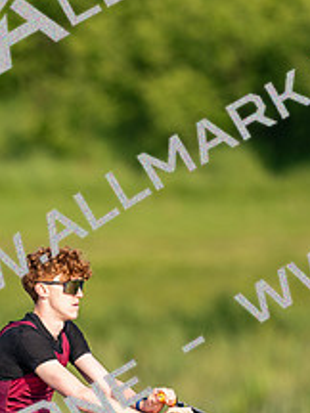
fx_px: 18484
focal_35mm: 1548
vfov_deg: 1.3
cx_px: 96
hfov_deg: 1.0
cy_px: 355
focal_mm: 600
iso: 360
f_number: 4
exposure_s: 1/2500
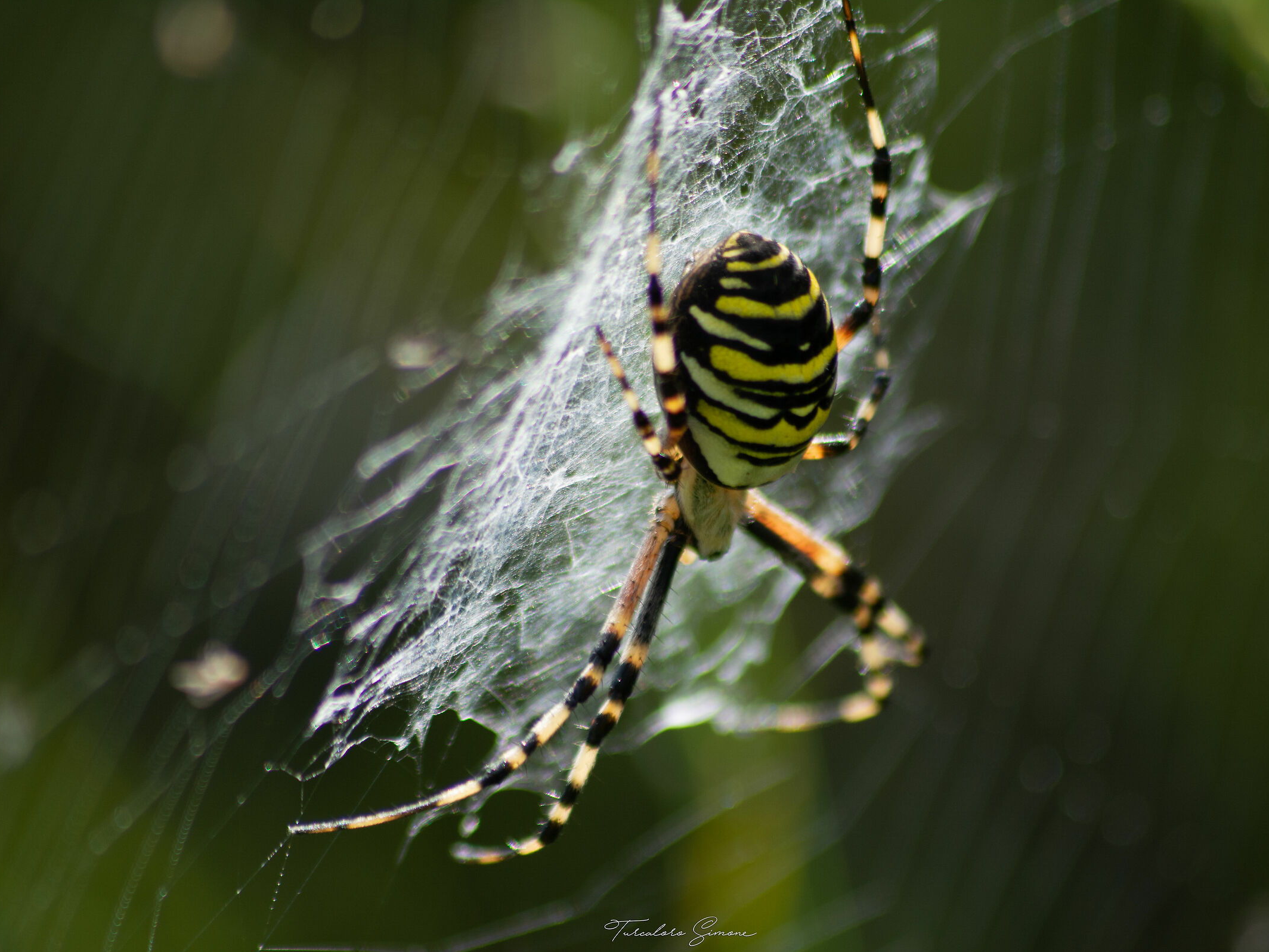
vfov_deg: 3.0
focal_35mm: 488
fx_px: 17890
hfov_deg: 4.1
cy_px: 477
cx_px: 680
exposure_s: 1/400
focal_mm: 300
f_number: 5.6
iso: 250
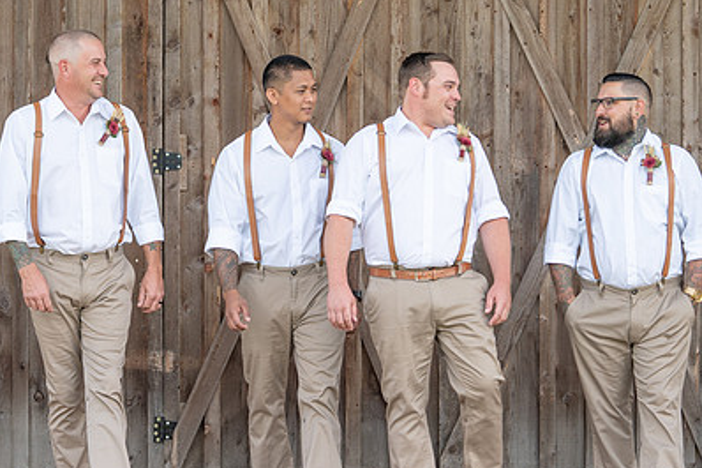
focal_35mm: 155
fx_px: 3021
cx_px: 460
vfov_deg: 8.8
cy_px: 227
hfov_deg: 13.2
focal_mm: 89
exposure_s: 1/250
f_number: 4
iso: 125
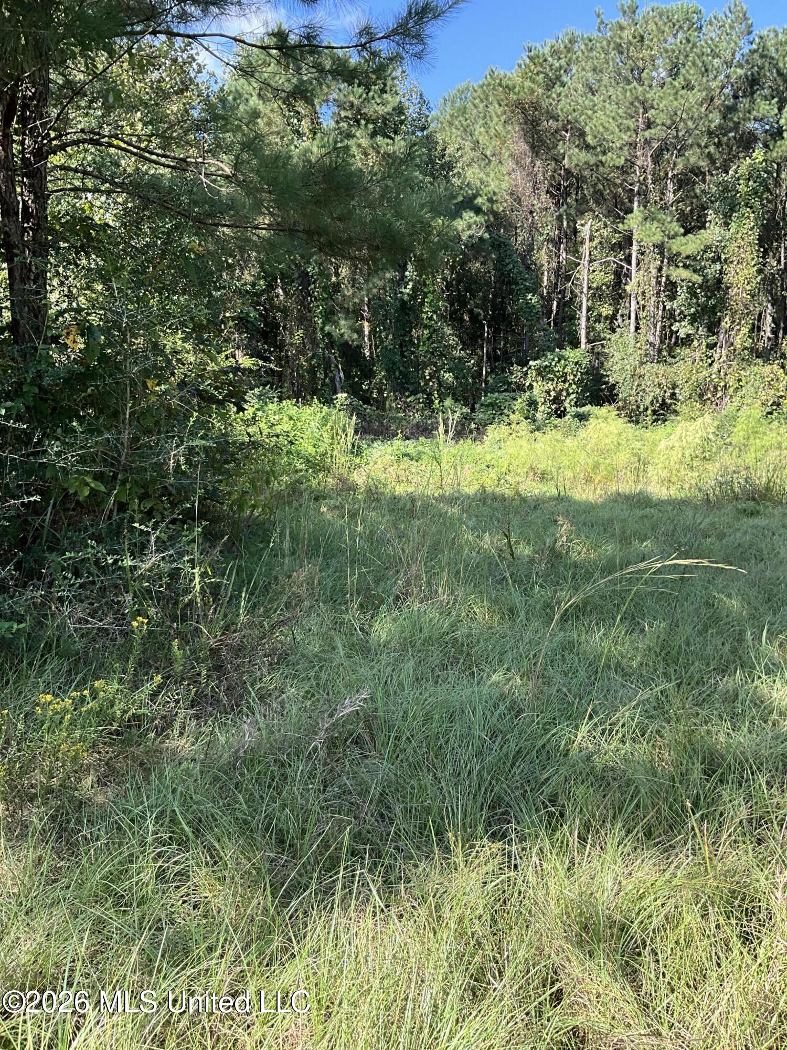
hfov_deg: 48.2
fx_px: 879
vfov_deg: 61.7
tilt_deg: -12.1
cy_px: 525
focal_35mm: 29
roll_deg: -0.4
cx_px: 394
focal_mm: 3
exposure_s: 1/243
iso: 20
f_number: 1.8
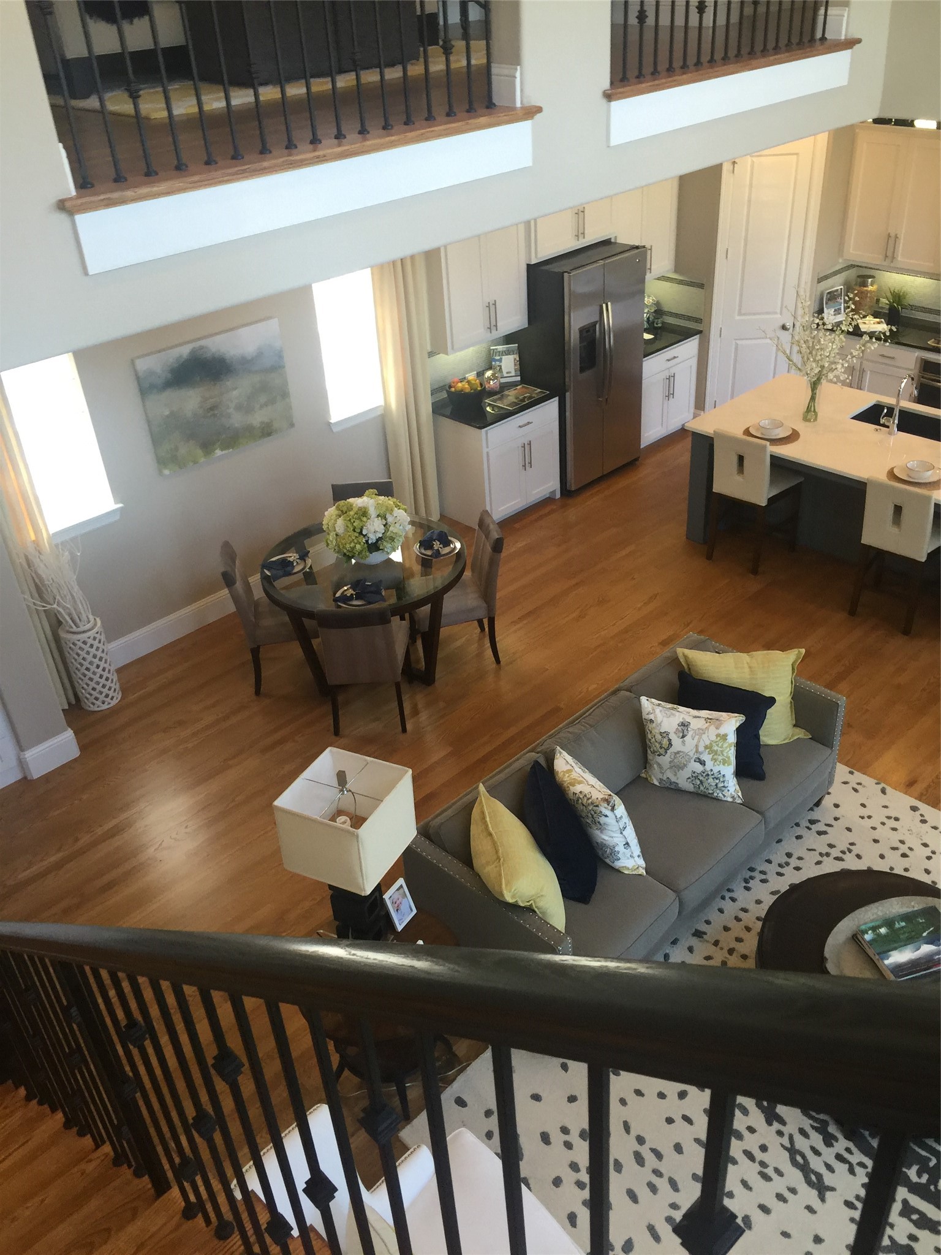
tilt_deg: -31.8
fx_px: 1051
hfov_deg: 48.2
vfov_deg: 61.7
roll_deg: +0.9
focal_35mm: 29
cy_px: 628
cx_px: 470
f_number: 2.2
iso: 40
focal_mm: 4.15
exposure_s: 1/30
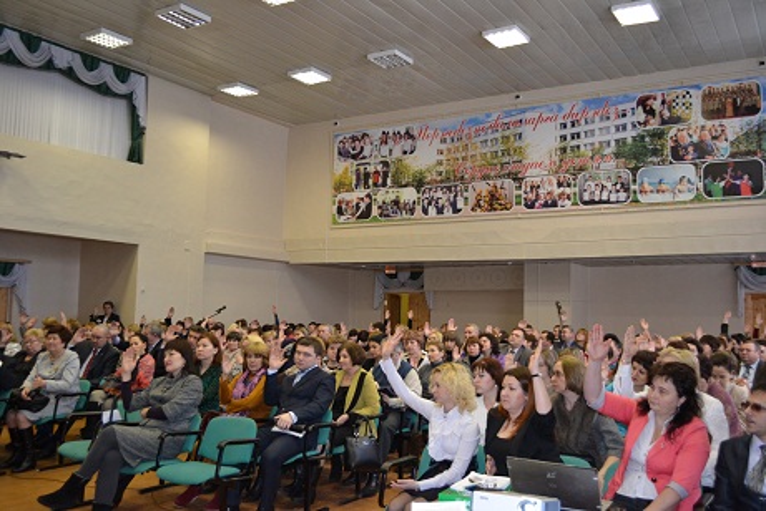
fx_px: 703
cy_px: 256
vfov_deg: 40.0
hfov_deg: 57.2
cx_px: 383
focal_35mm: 33
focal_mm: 22
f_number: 3.8
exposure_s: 1/60
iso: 1250
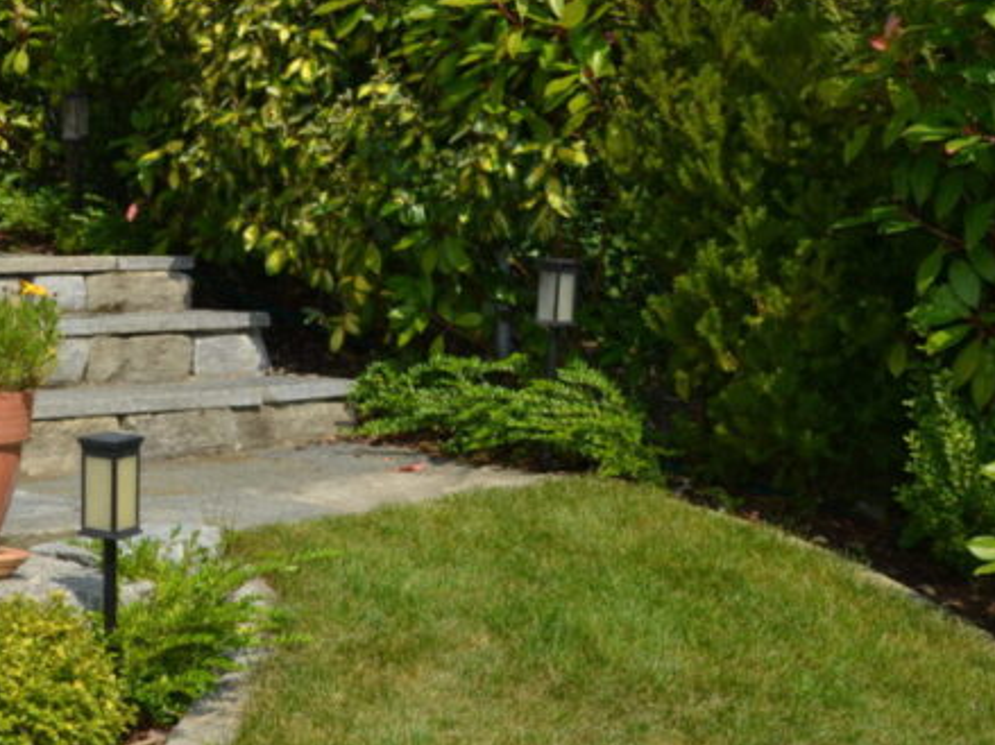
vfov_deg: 22.6
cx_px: 206
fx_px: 1868
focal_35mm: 65
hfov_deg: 29.2
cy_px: 358
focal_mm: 22
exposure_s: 1/200
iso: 100
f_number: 10
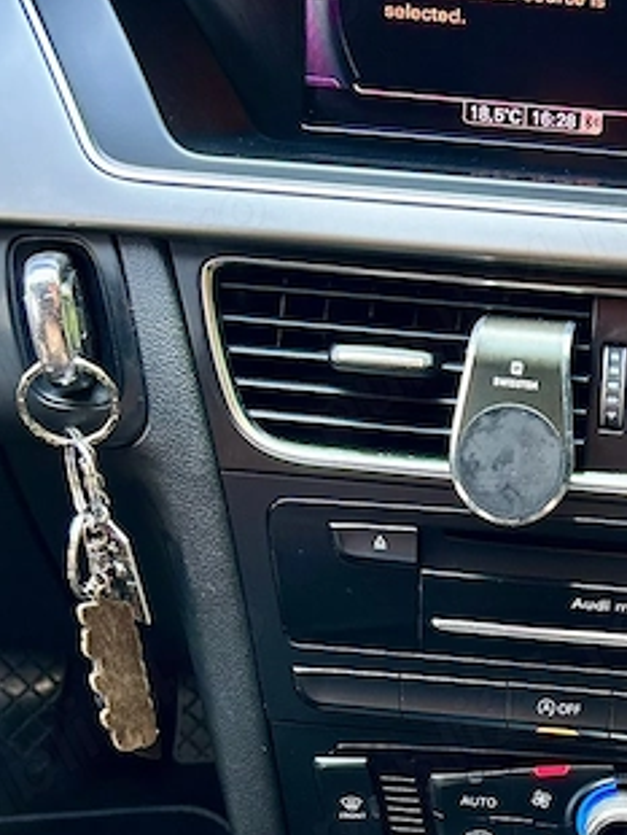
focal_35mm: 67
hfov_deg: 21.1
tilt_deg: -41.4
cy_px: 811
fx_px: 1616
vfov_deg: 27.5
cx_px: 646
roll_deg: -5.4
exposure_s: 1/121
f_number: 1.5
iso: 100
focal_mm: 5.7
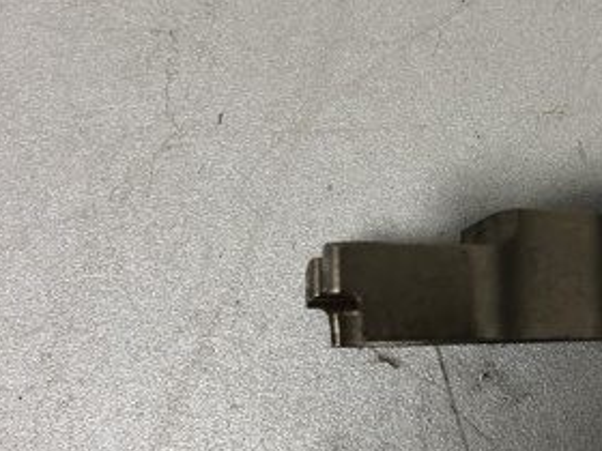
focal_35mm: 64
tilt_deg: -85.2
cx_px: 503
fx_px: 1113
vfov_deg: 22.9
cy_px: 253
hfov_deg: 29.4
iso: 32
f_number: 1.8
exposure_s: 1/33
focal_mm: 4
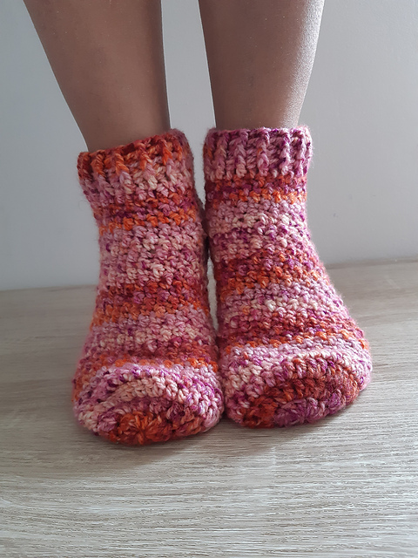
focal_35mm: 26
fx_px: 419
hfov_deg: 53.1
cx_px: 209
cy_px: 279
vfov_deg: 67.3
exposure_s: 1/25
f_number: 1.7
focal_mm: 3.92
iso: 250
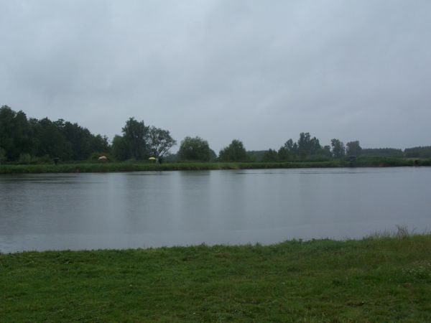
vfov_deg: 26.1
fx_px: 697
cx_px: 216
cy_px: 162
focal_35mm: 56
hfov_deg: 34.3
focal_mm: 9.3
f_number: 3.1
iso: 80
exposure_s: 1/800
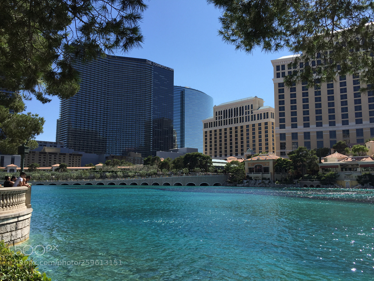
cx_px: 187
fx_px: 313
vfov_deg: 48.2
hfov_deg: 61.7
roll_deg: -1.1
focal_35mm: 29
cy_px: 140
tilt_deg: +7.3
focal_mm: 4.15
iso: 32
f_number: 2.2
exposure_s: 1/1721
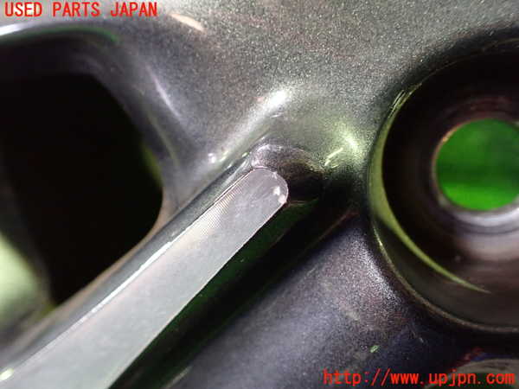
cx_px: 260
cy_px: 194
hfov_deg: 60.0
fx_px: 450
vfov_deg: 46.8
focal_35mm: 30
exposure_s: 1/30
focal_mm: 5.4
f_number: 2.3
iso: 1000
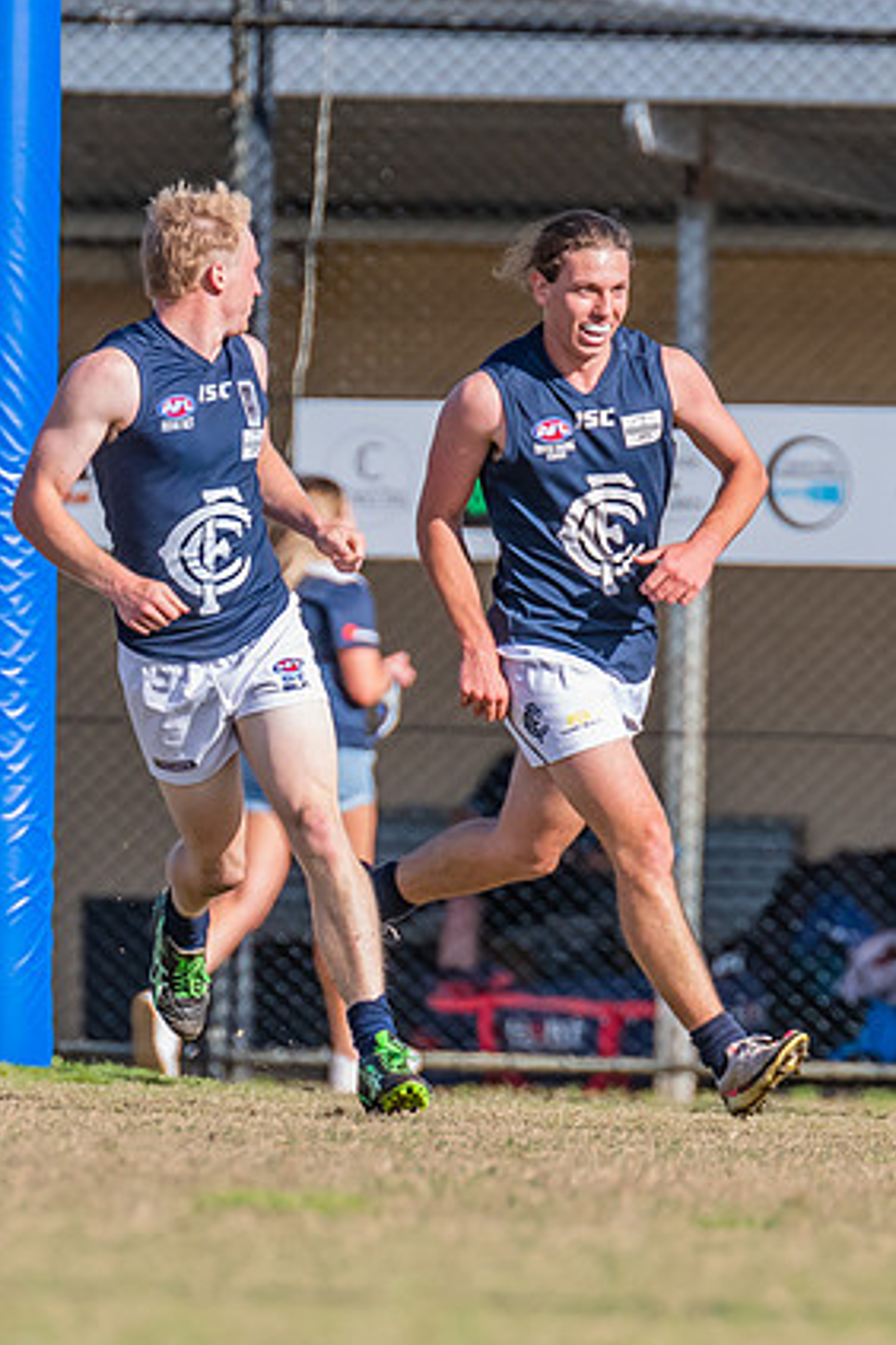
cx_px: 228
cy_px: 672
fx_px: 38450
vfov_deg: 2.0
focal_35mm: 1030
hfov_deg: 1.3
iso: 800
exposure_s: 1/2000
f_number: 7.1
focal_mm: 380
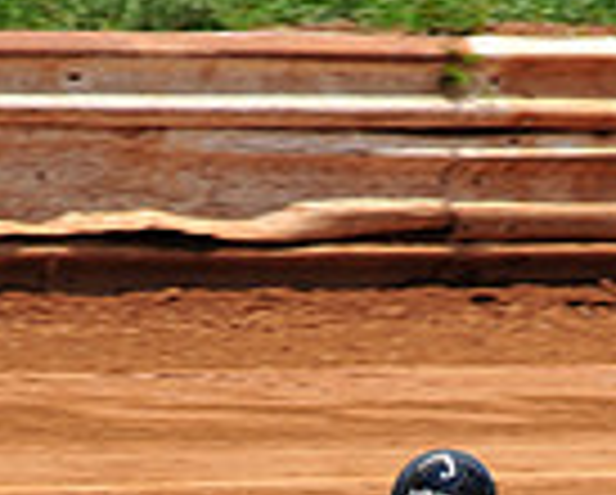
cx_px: 472
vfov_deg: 2.0
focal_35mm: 794
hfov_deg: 2.4
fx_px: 14496
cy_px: 810
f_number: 10
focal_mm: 200
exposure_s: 1/400
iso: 200
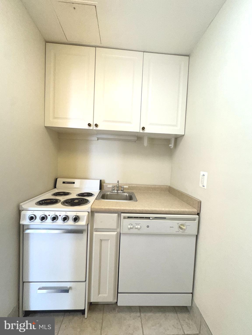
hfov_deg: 85.7
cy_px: 168
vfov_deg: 102.1
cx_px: 126
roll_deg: -3.4
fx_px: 136
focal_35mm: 14
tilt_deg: -1.5
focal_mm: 2.22
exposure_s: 1/120
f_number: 2.2
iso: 200
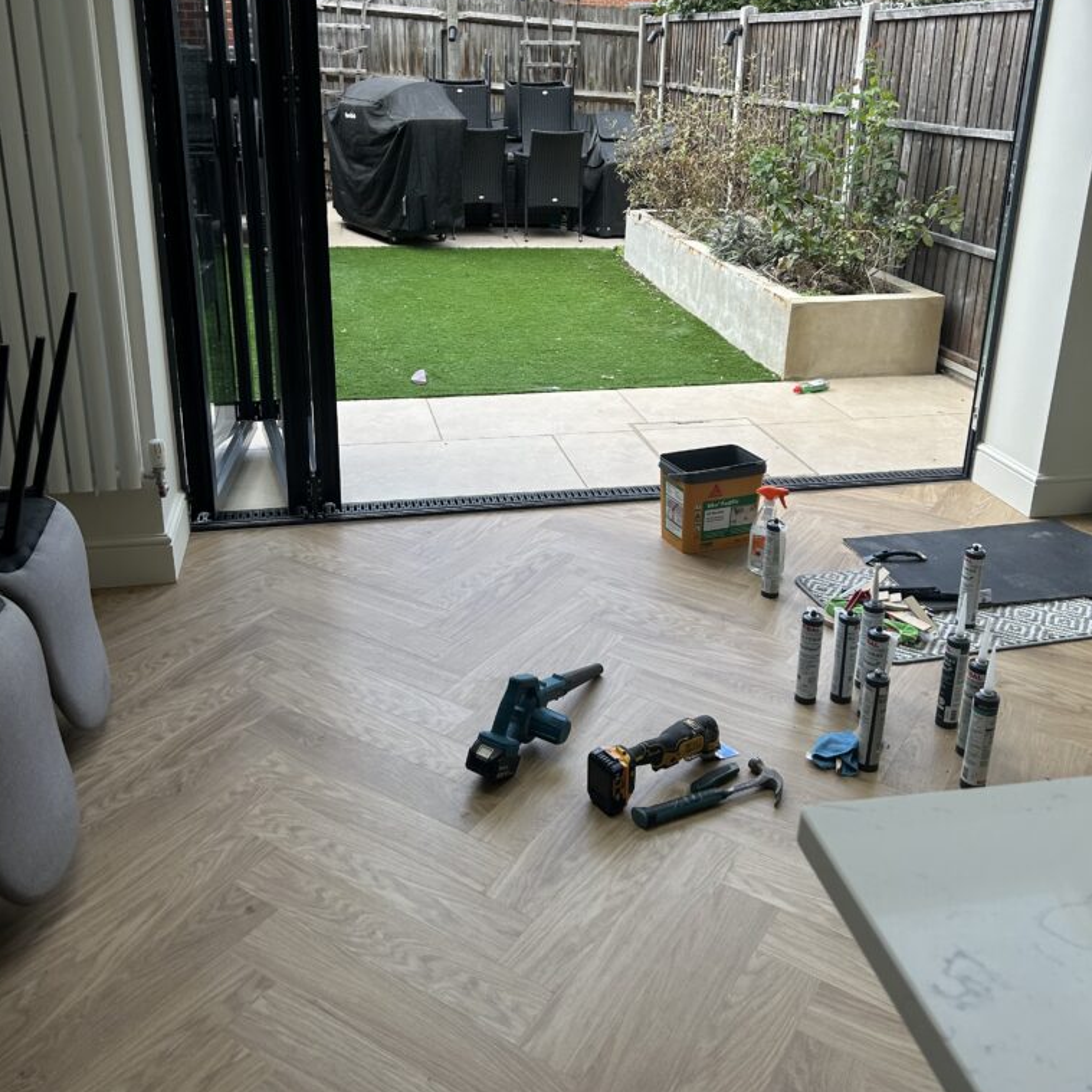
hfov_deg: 52.5
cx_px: 542
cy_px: 439
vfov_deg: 52.2
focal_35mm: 31
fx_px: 1106
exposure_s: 1/718
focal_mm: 5.7
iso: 50
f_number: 1.5
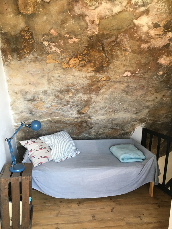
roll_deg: -1.5
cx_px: 86
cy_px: 114
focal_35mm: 29
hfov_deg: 48.2
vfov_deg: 61.7
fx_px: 192
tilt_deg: -9.9
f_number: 2.2
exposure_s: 1/33
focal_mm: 4.15
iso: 50
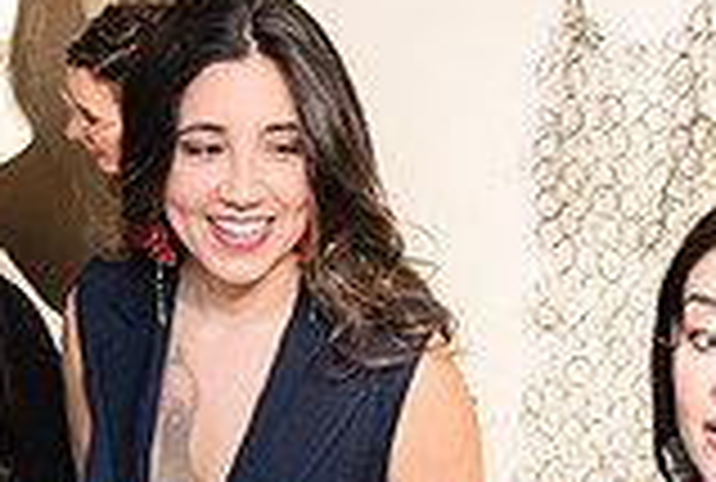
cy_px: 369
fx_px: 1955
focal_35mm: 98
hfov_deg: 20.7
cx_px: 304
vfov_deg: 14.0
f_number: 4
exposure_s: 1/250
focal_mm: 24
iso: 1600
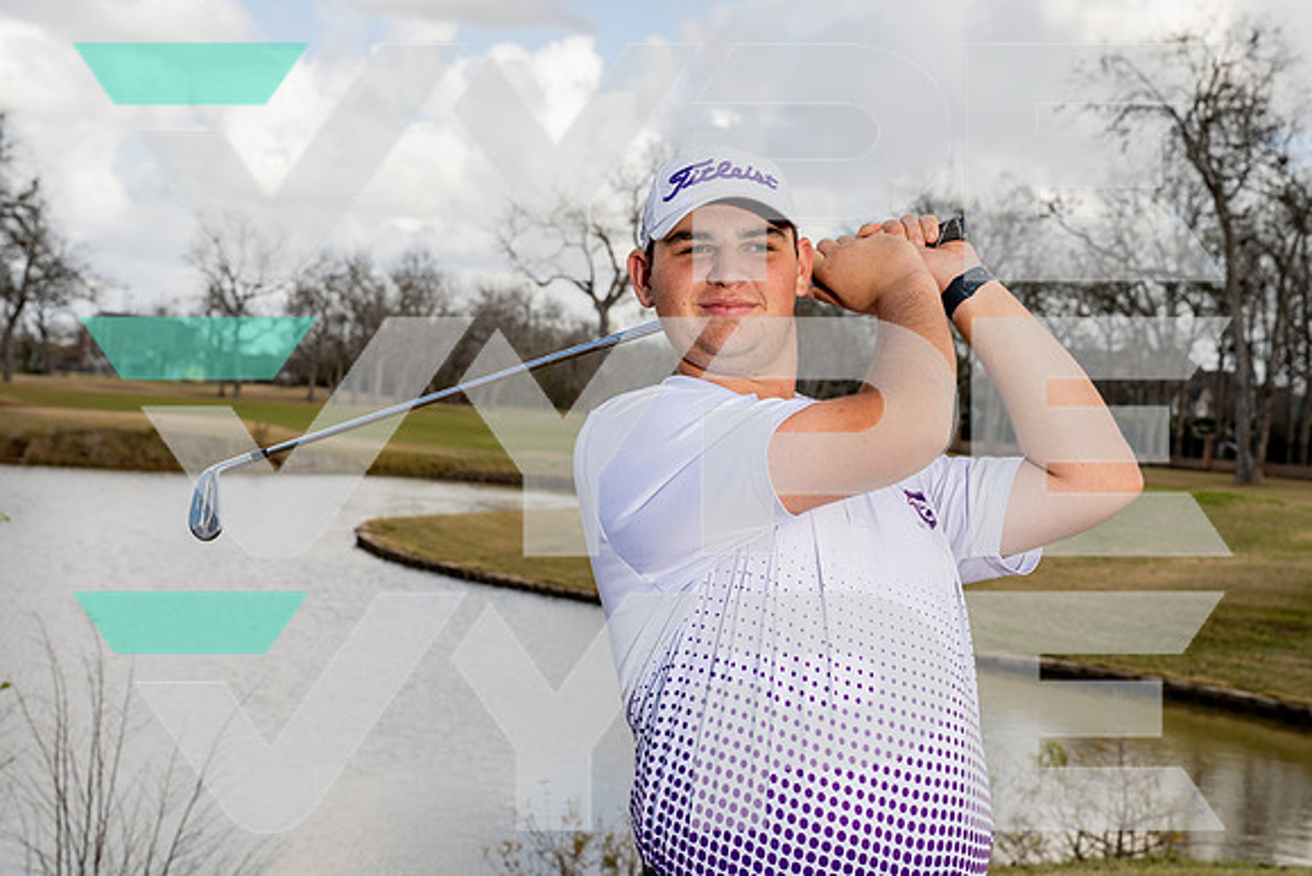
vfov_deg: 22.3
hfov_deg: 32.9
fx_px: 2224
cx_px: 656
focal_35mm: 61
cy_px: 438
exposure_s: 1/250
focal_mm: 61
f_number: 8
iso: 100
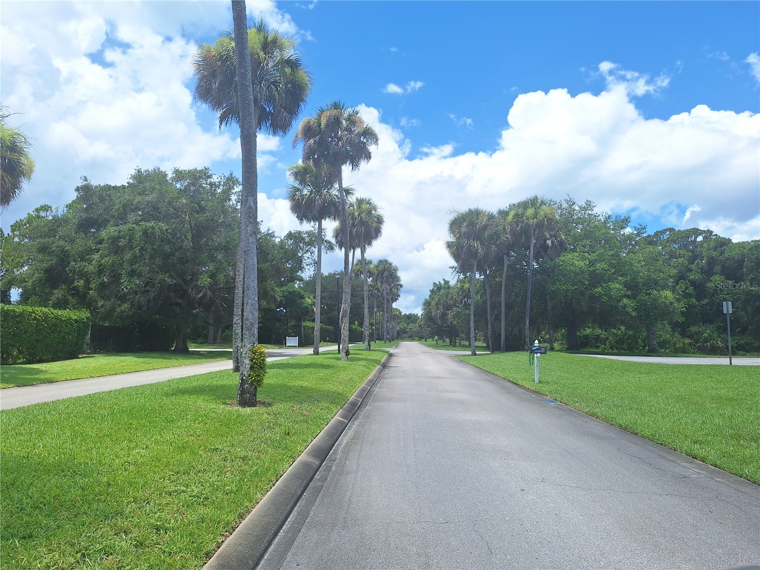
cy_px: 285
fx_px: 505
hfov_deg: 73.9
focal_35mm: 23
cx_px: 380
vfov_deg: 58.9
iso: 40
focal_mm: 5.54
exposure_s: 1/2604
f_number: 1.8
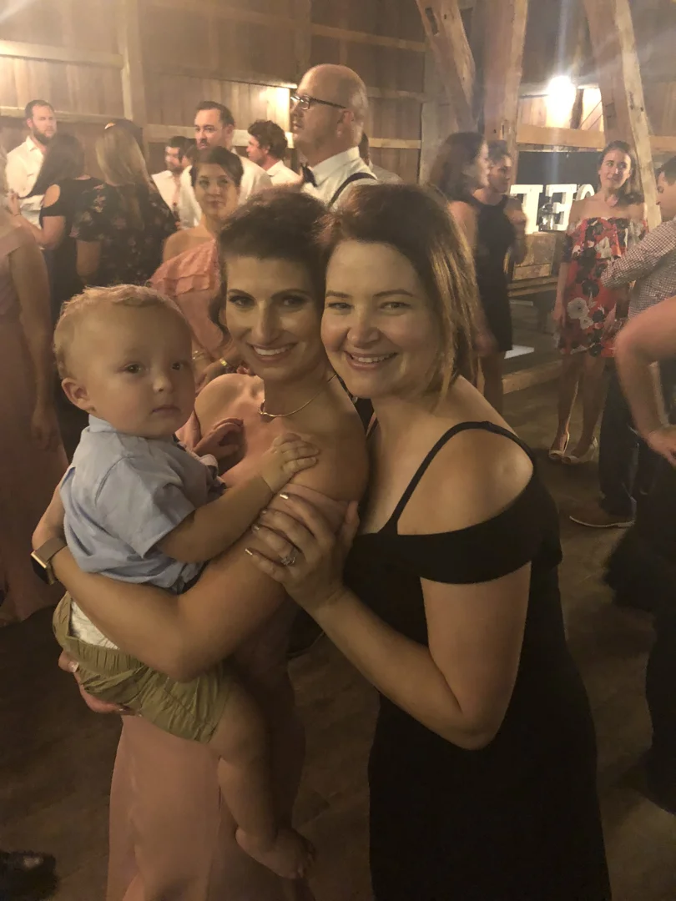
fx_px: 729
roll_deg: -2.3
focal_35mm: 28
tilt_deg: -20.6
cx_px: 338
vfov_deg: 63.4
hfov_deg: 49.7
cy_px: 450
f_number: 1.8
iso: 200
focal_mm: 3.99
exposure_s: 1/4
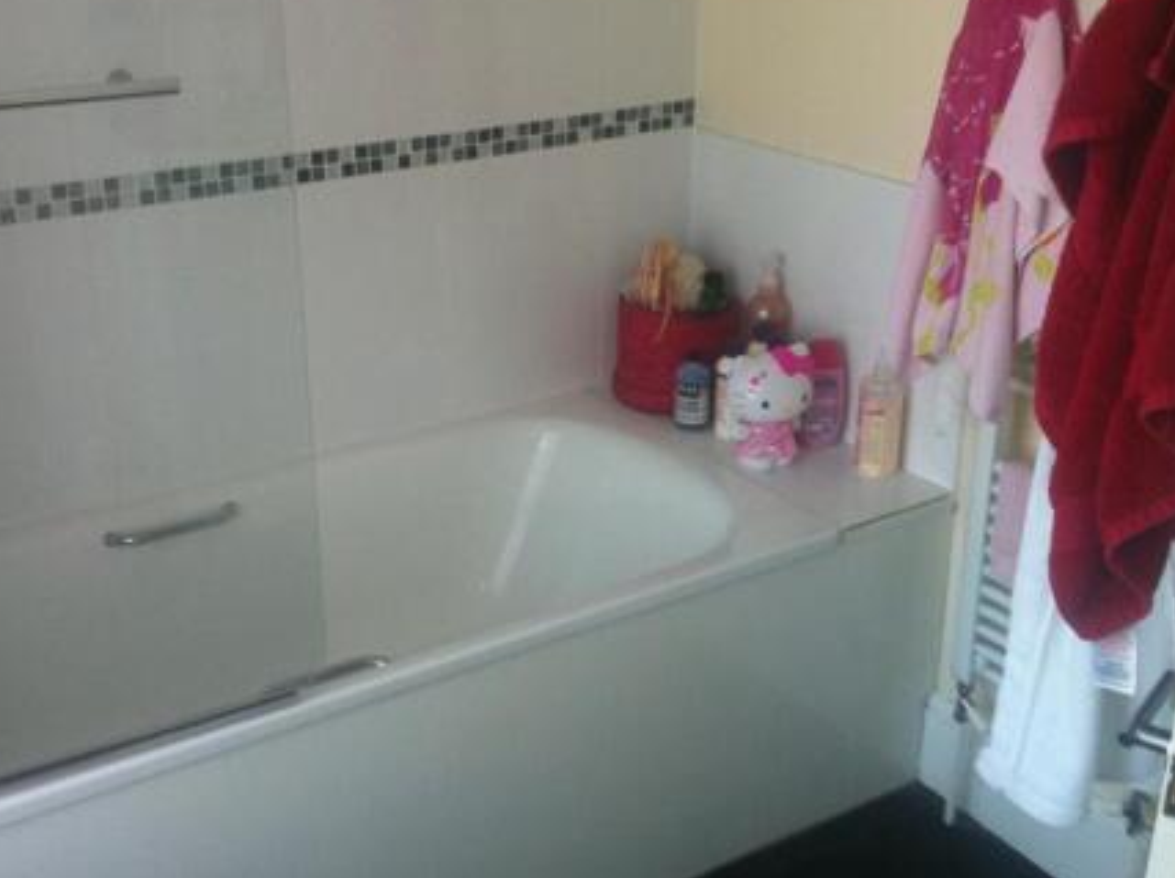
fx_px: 1627
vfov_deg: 30.2
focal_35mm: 48
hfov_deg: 39.6
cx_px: 497
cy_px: 428
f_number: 2.8
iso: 80
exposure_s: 1/25
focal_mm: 3.85
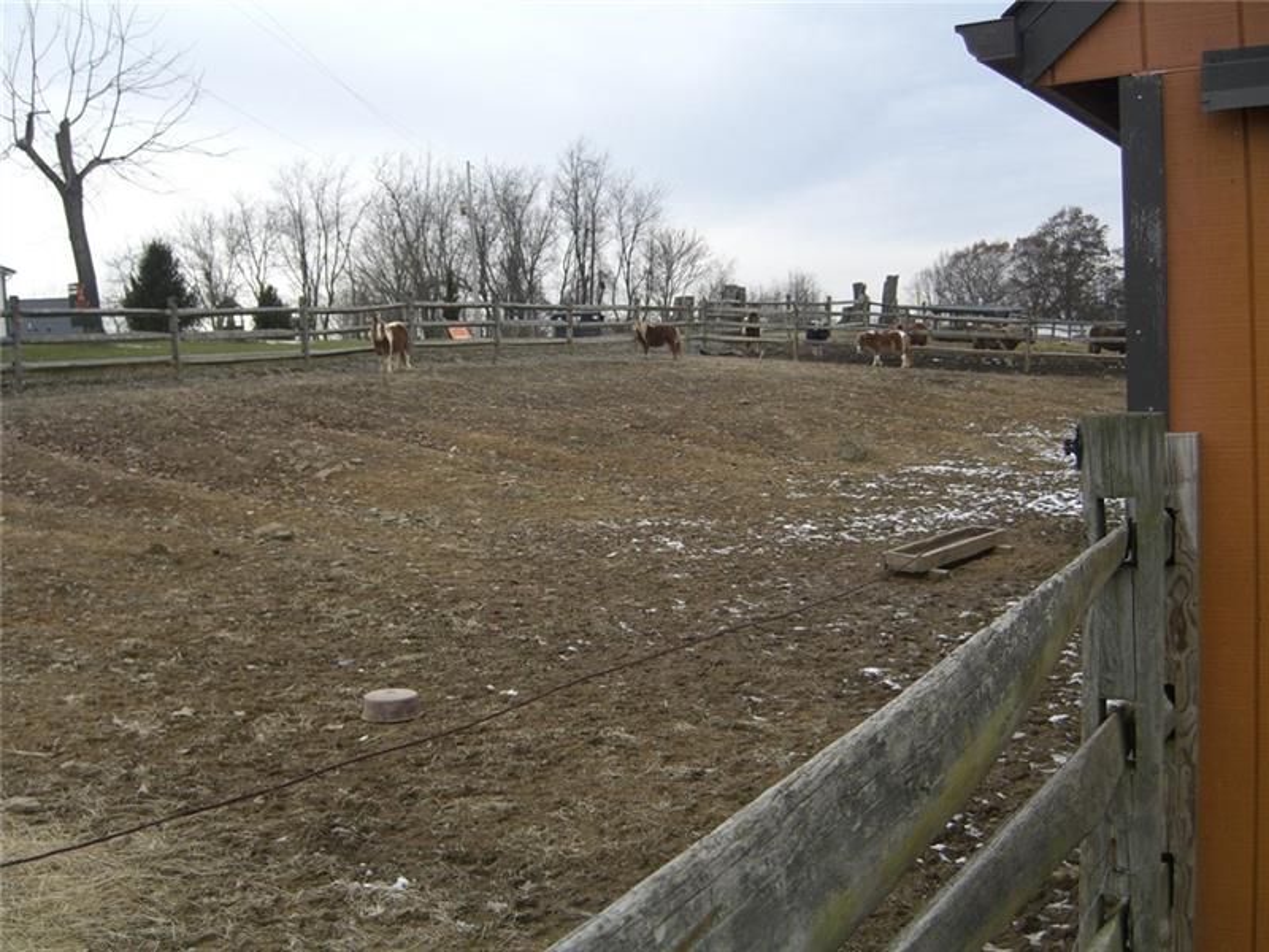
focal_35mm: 38
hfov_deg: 49.0
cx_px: 634
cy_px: 476
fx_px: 1393
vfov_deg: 37.7
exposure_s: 1/250
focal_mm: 7.9
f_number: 2.8
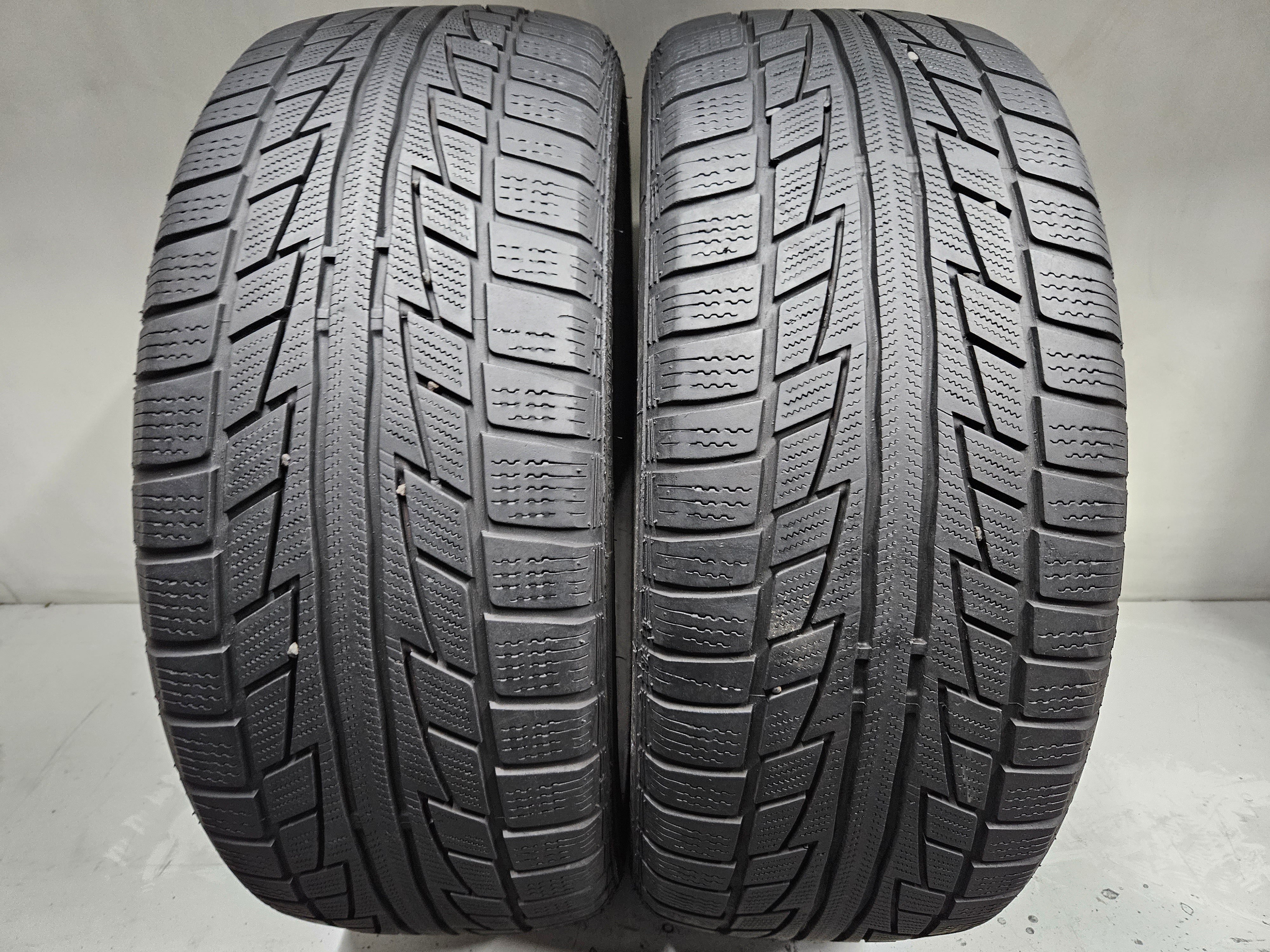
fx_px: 844
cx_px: 635
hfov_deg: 73.9
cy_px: 476
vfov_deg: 58.9
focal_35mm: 23
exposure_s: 1/25
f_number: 1.8
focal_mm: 5.4
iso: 640
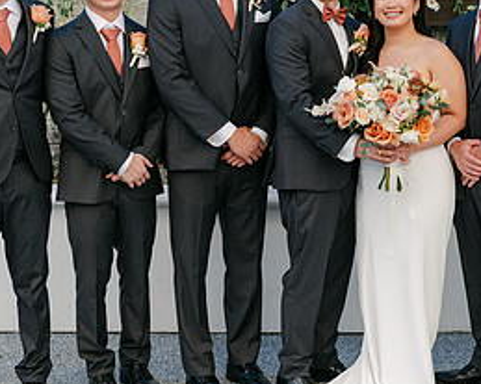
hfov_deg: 23.7
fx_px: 1138
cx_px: 332
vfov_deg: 19.2
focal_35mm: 80
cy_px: 218
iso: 100
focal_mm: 35
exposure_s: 1/640
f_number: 4
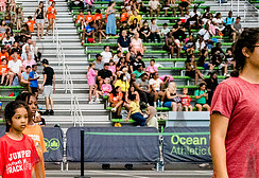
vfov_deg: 19.7
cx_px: -19
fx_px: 509
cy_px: 145
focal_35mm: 70
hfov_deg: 26.5
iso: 6400
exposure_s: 1/1250
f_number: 4
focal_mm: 24
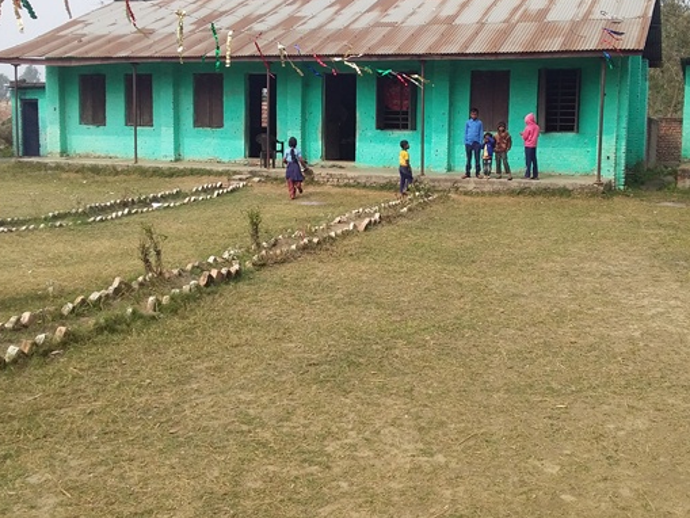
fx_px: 778
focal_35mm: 39
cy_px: 199
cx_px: 376
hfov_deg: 47.8
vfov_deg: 36.7
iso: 40
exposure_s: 1/758
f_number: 2.2
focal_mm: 3.3
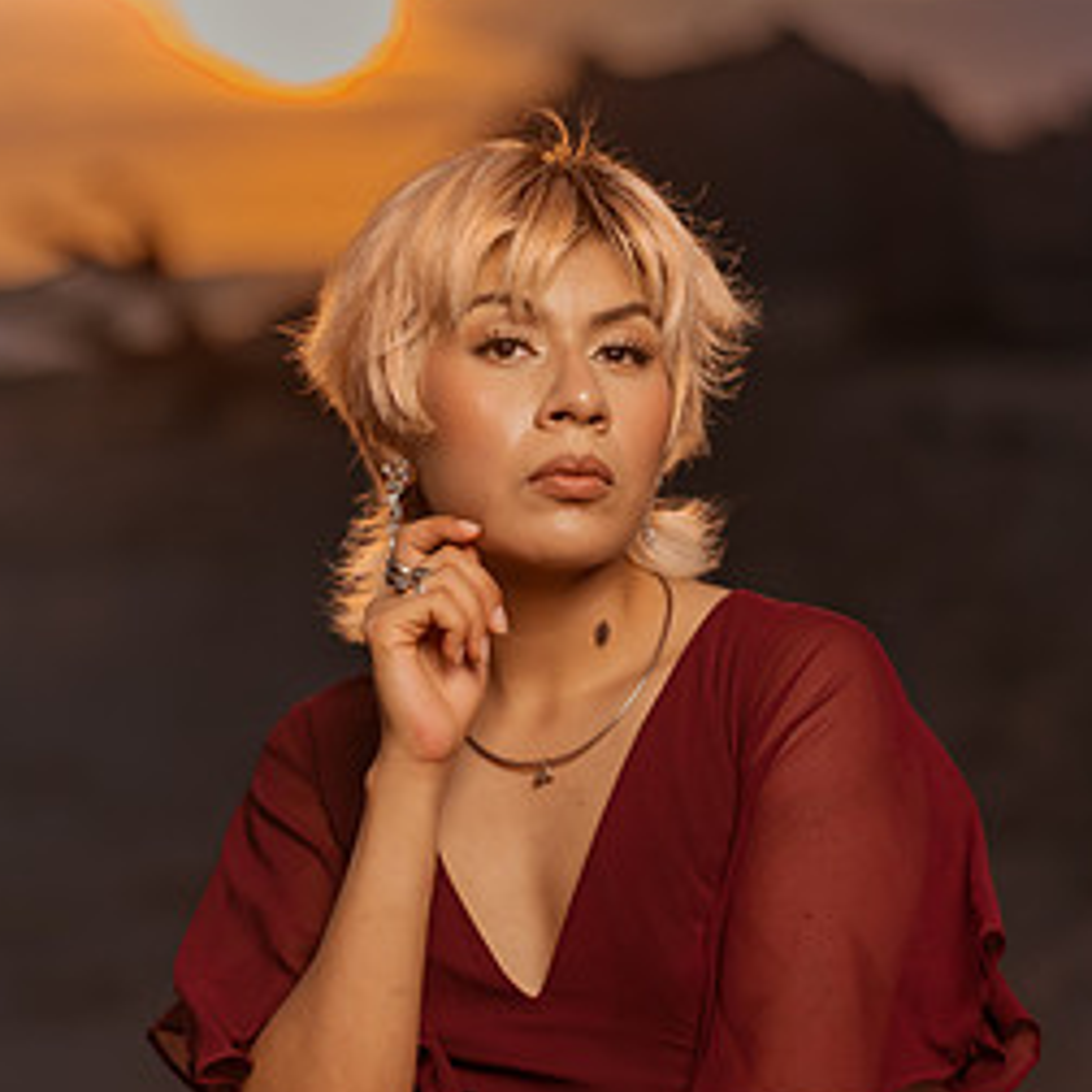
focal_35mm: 88
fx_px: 3141
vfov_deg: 19.7
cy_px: 706
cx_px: 581
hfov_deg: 19.7
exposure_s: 1/8000
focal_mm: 58
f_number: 1.4
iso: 50
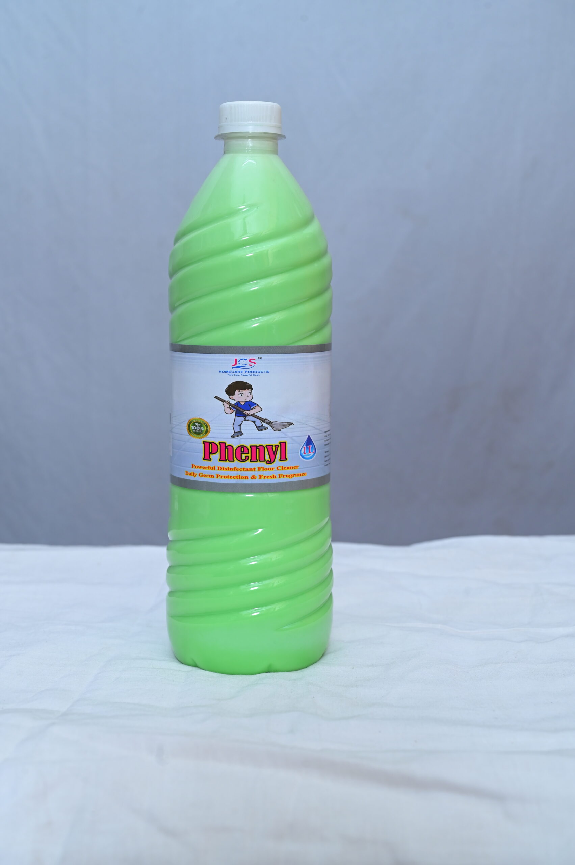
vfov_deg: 38.9
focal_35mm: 51
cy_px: 432
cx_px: 288
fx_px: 1224
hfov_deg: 26.4
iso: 500
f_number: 8
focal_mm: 51
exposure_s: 1/125
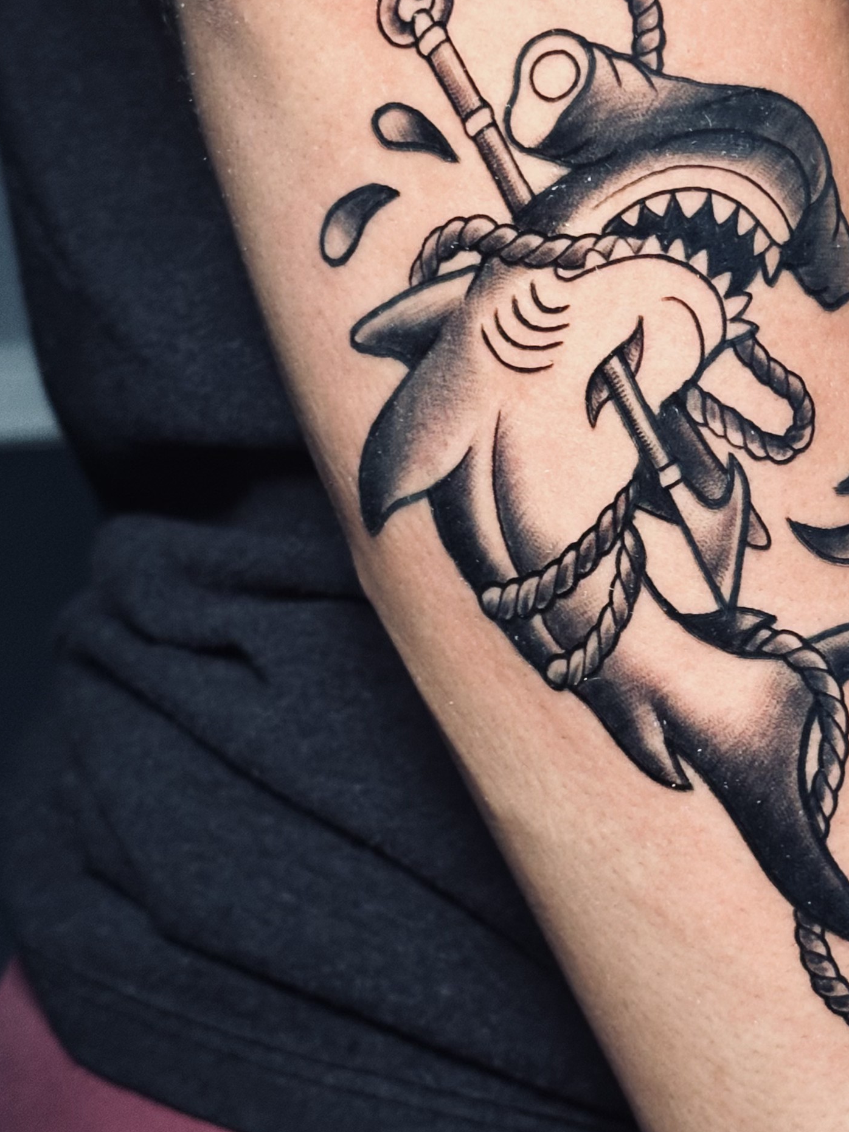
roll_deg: +0.9
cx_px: 738
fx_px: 3401
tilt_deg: +3.2
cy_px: 440
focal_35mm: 104
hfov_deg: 14.1
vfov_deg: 18.9
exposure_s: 1/40
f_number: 1.78
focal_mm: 6.86
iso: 250
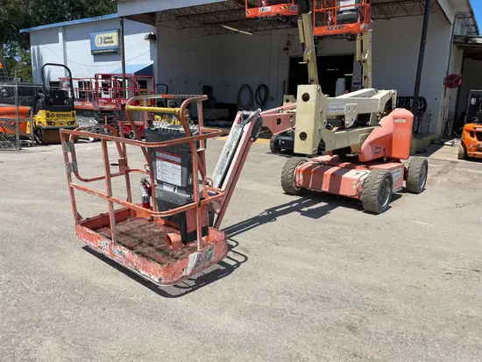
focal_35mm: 26
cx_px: 241
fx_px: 362
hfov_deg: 67.3
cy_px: 181
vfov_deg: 53.1
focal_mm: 4.2
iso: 32
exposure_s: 1/4464
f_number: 1.6
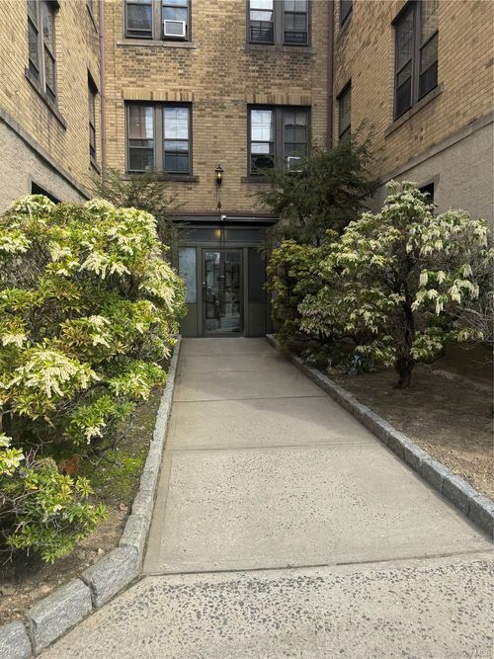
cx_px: 247
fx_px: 457
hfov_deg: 56.8
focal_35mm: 24
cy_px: 330
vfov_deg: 71.6
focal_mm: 6.76
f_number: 1.78
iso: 80
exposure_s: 1/2105
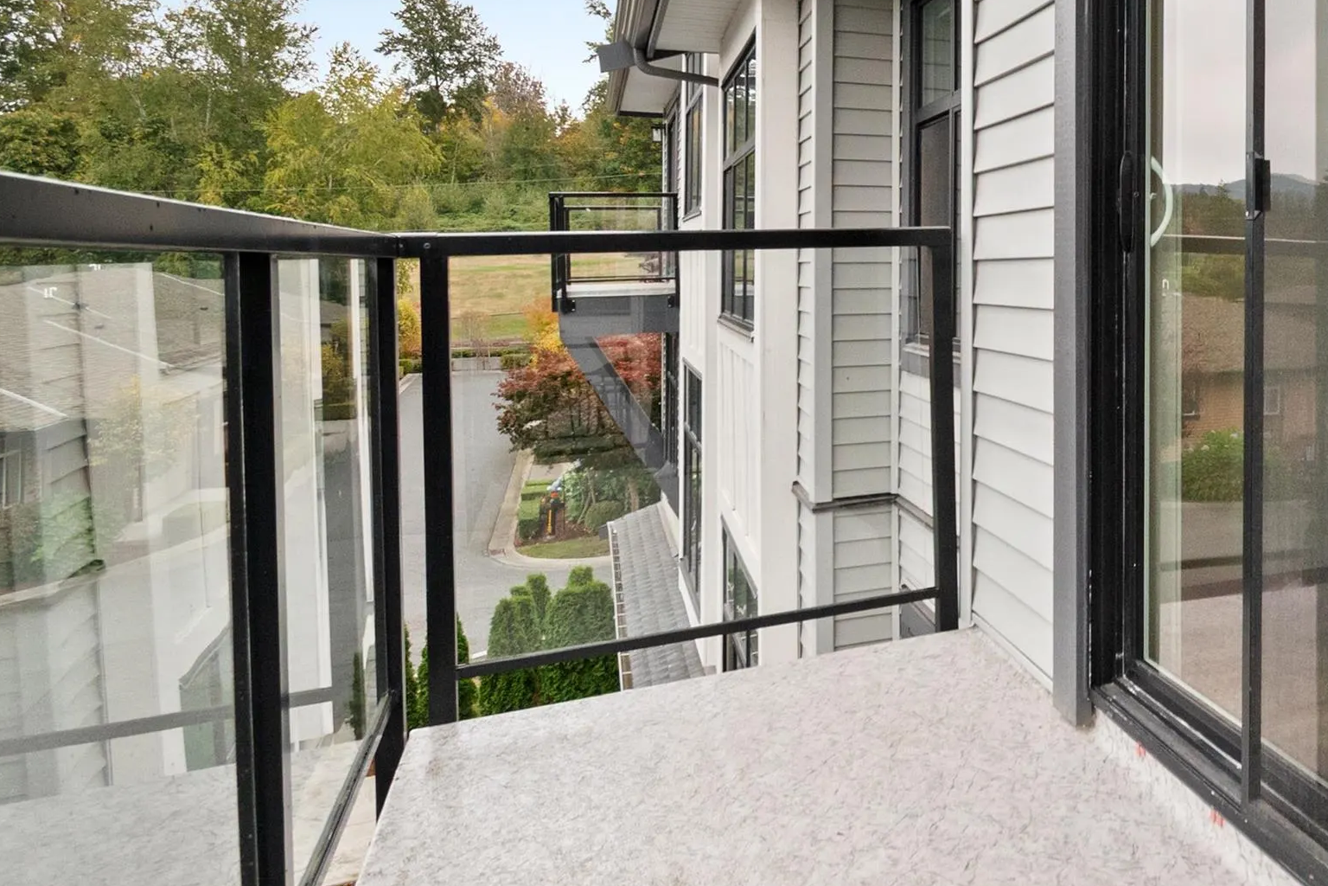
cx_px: 1229
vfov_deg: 42.9
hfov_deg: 53.1
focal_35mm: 30
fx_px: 1107
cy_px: 288
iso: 320
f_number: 7.1
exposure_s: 1/160
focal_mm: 10
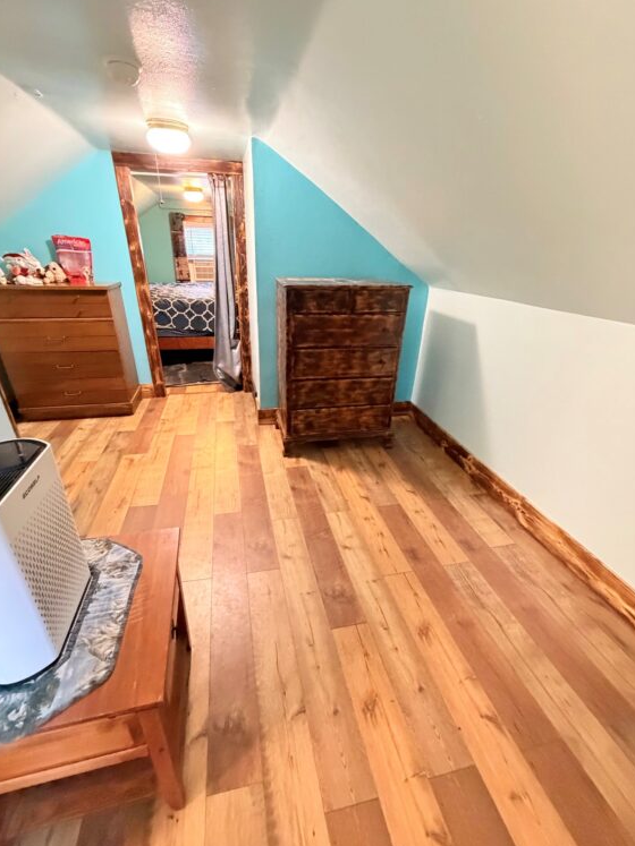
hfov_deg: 81.7
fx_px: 367
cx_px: 311
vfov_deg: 98.2
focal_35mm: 15
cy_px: 435
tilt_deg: -27.0
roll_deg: -2.0
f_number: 2.2
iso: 800
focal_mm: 2.22
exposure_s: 1/60
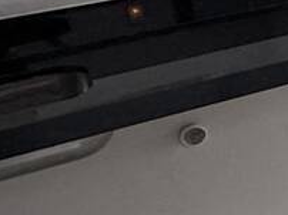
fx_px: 831
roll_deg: +0.1
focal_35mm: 100
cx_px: 841
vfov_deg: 14.3
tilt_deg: -14.6
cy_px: -51
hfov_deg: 11.7
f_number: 2.2
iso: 64
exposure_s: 1/328
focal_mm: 2.22
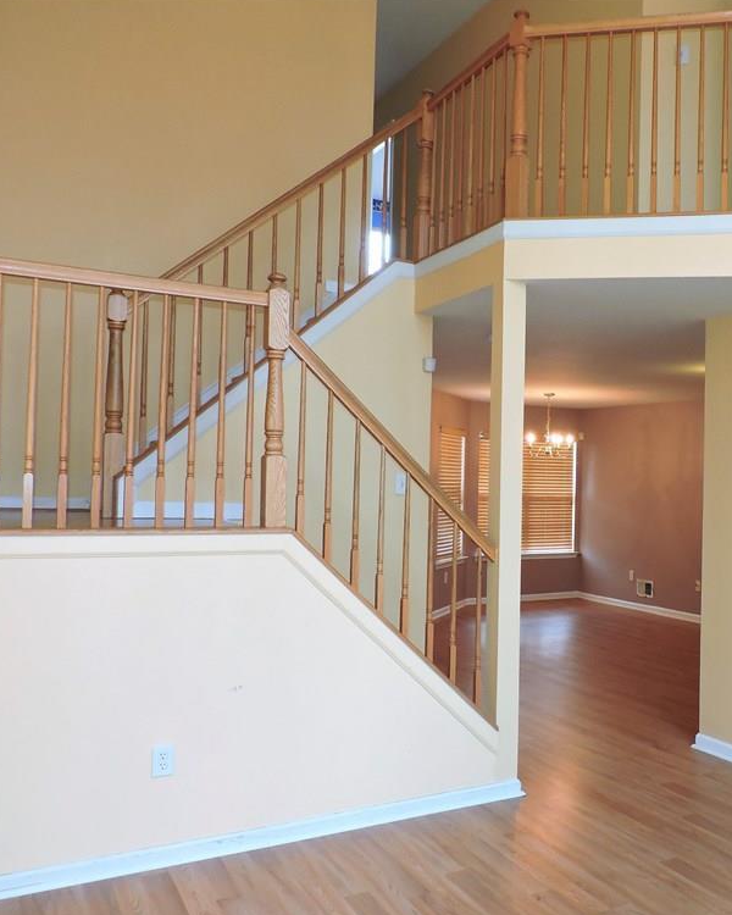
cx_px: 559
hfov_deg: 44.1
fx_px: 867
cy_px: 461
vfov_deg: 55.7
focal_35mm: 32
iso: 360
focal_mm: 4.3
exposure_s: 1/40
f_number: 3
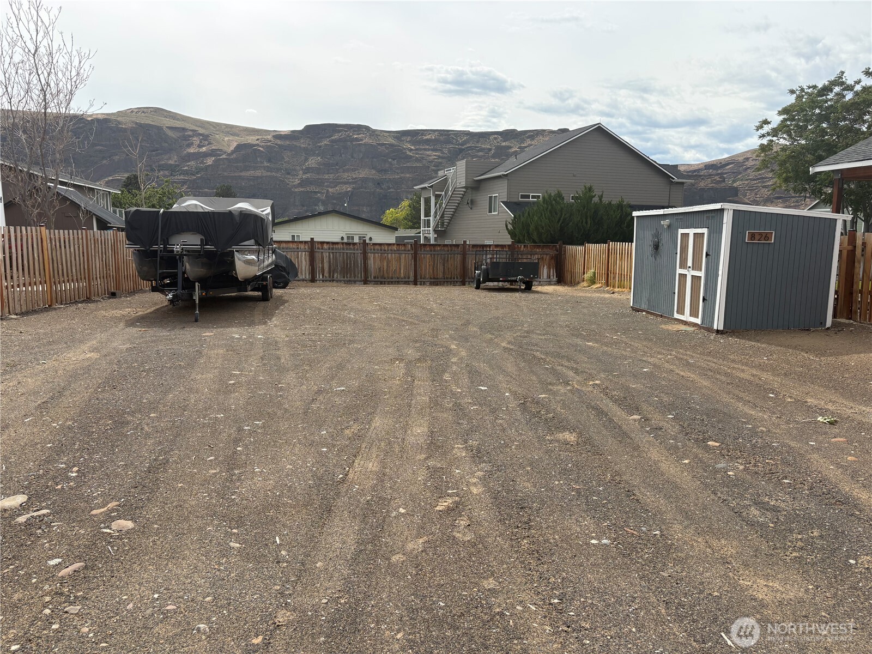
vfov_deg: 53.1
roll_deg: -0.1
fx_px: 655
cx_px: 436
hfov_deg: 67.3
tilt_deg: -8.2
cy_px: 327
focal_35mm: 26
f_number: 1.6
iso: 50
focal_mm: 5.96
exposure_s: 1/3831
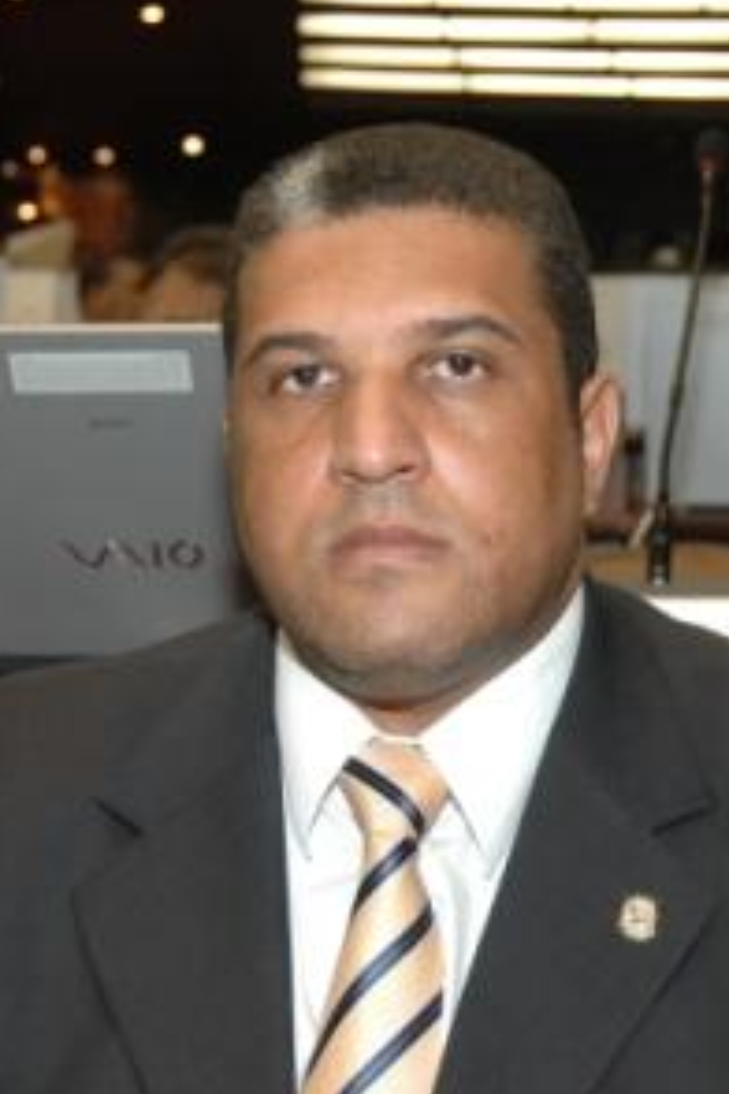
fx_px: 2916
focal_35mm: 96
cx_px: 342
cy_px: 547
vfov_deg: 21.2
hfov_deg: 14.3
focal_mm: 42
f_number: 5
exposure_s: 1/30
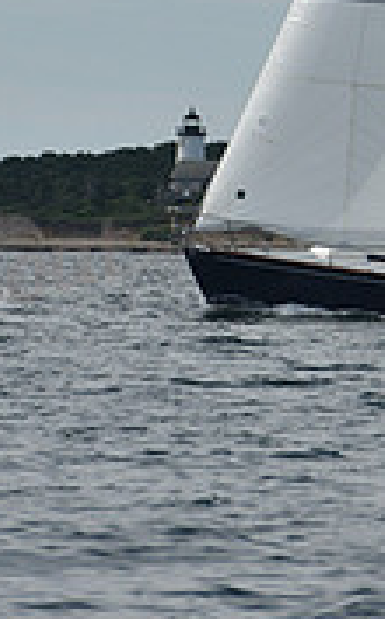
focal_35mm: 669
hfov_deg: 2.0
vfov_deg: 3.1
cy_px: -297
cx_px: 404
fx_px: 11277
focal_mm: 200
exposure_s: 1/1000
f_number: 9
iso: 320
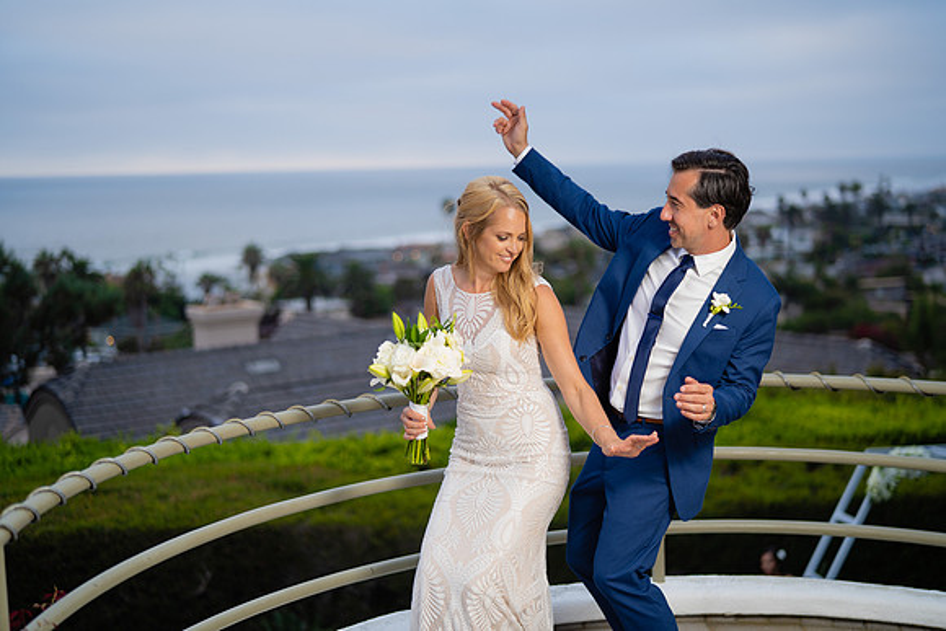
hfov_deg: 39.6
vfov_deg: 27.0
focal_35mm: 50
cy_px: 316
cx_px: 473
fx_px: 1314
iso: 64
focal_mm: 50
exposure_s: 1/200
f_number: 1.4
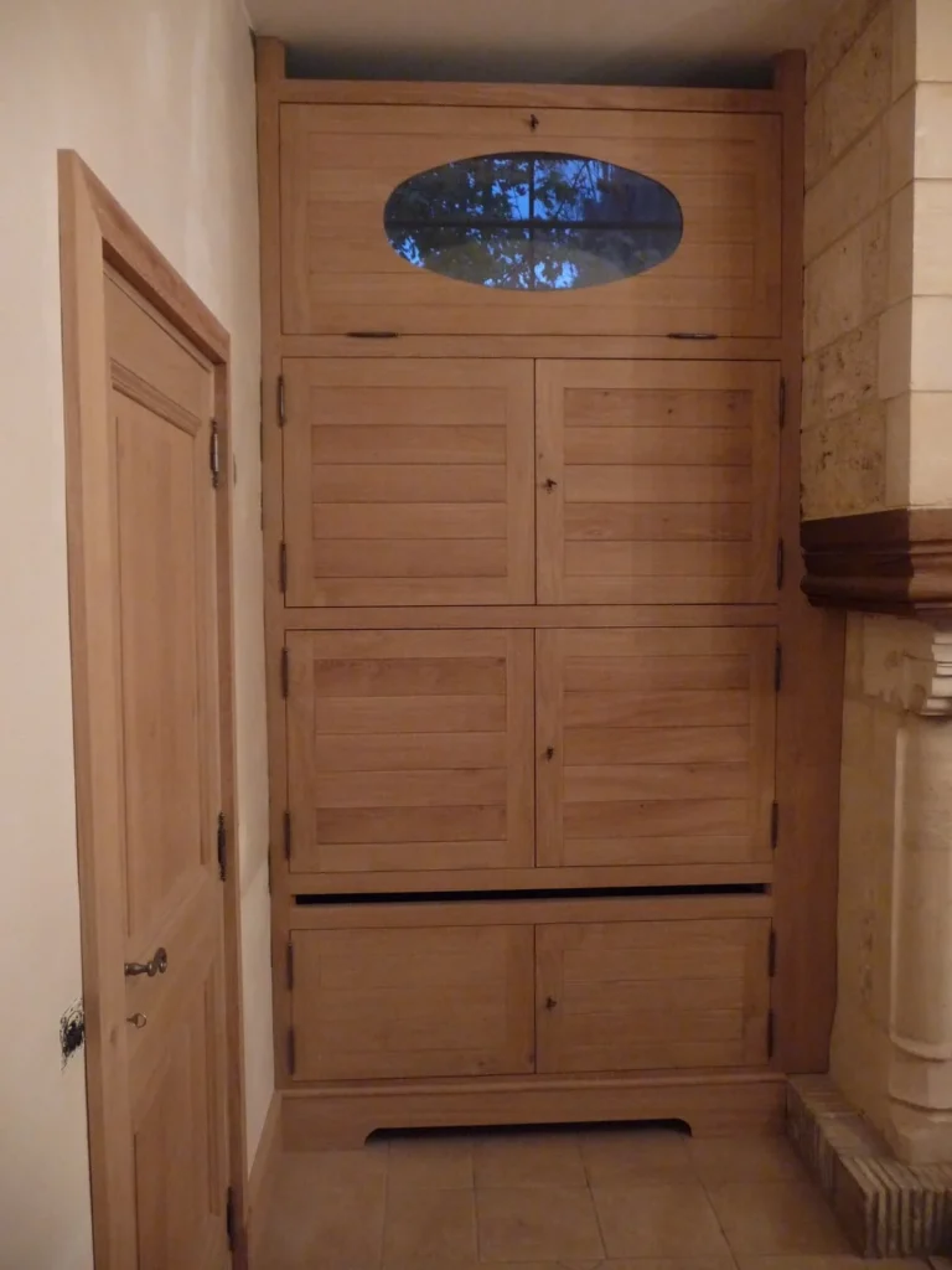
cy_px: 635
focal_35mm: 28
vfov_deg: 63.4
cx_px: 476
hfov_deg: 49.7
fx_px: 1027
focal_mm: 4.7
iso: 400
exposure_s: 1/8
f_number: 3.3
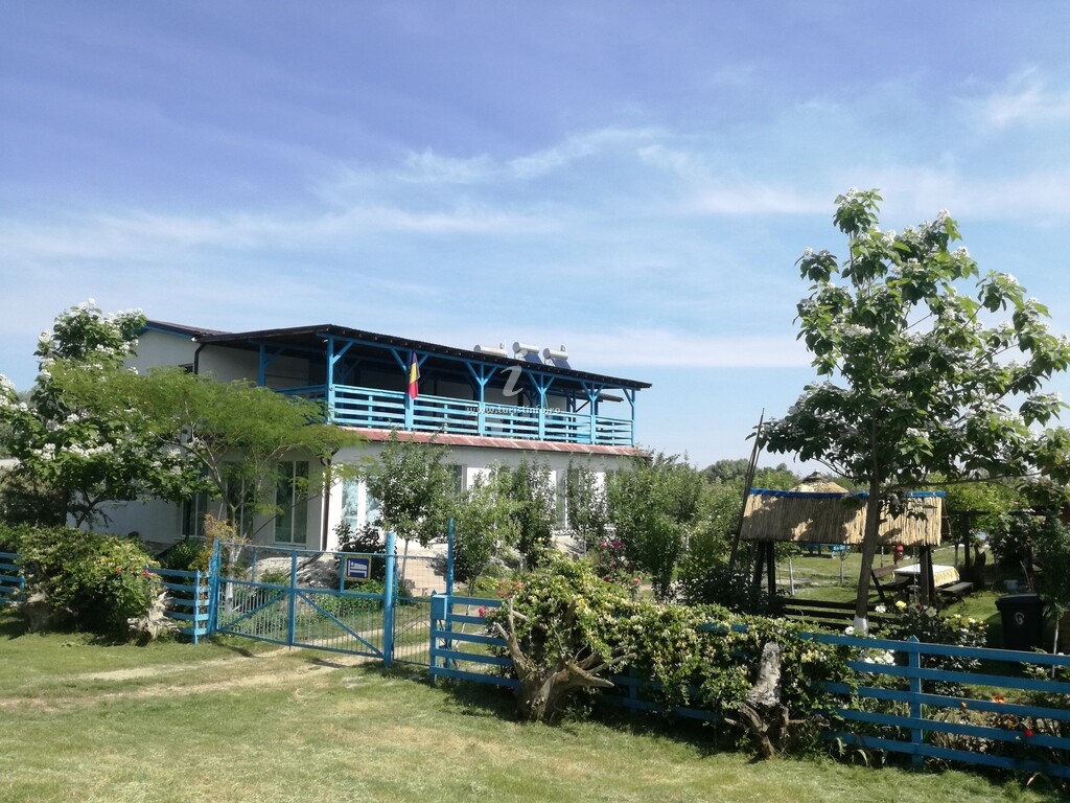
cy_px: 402
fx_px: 835
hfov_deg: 65.3
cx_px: 535
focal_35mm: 27
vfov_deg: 51.4
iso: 50
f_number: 2
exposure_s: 1/1009
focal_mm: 3.79
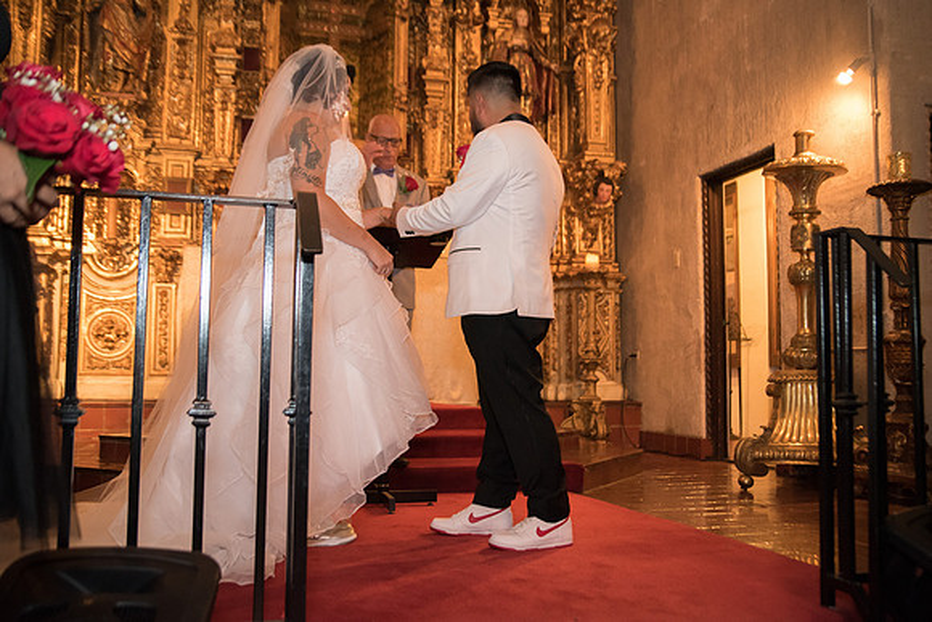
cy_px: 311
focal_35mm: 32
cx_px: 466
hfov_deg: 58.6
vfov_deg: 41.1
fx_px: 830
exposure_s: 1/80
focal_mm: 31
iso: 4000
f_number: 2.8
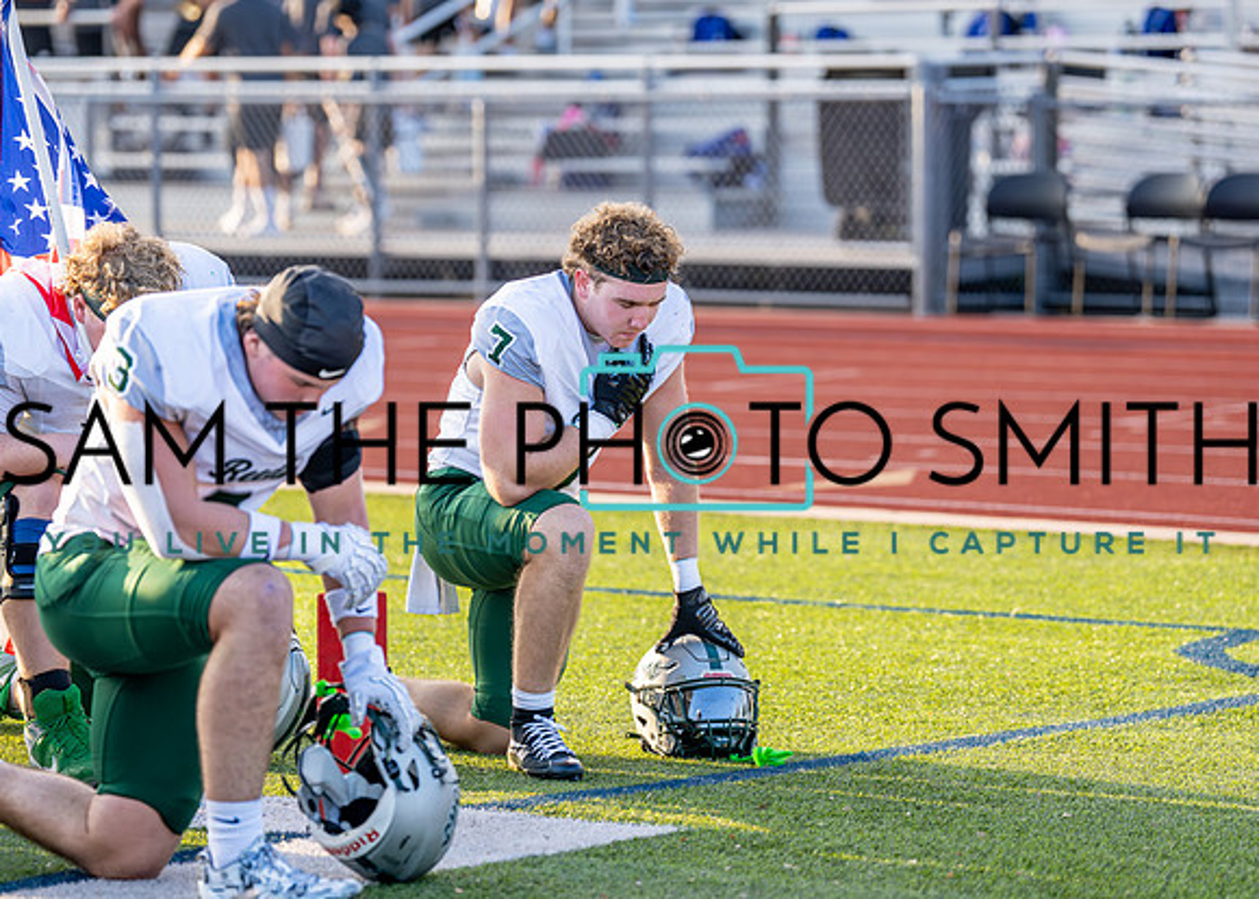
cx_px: 607
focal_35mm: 156
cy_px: 393
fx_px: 5571
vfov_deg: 9.2
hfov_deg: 12.9
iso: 320
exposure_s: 1/1600
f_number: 2.8
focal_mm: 129
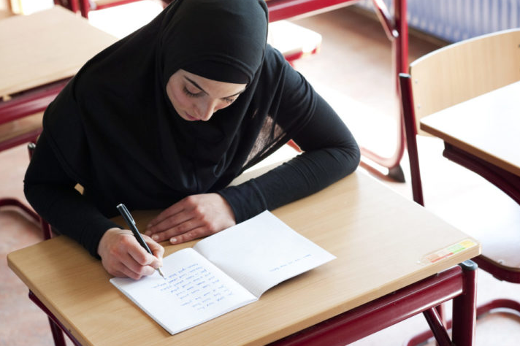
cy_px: 172
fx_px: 1242
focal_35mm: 86
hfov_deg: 23.7
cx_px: 262
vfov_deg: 15.9
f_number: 5.6
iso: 500
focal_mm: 85
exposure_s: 1/125
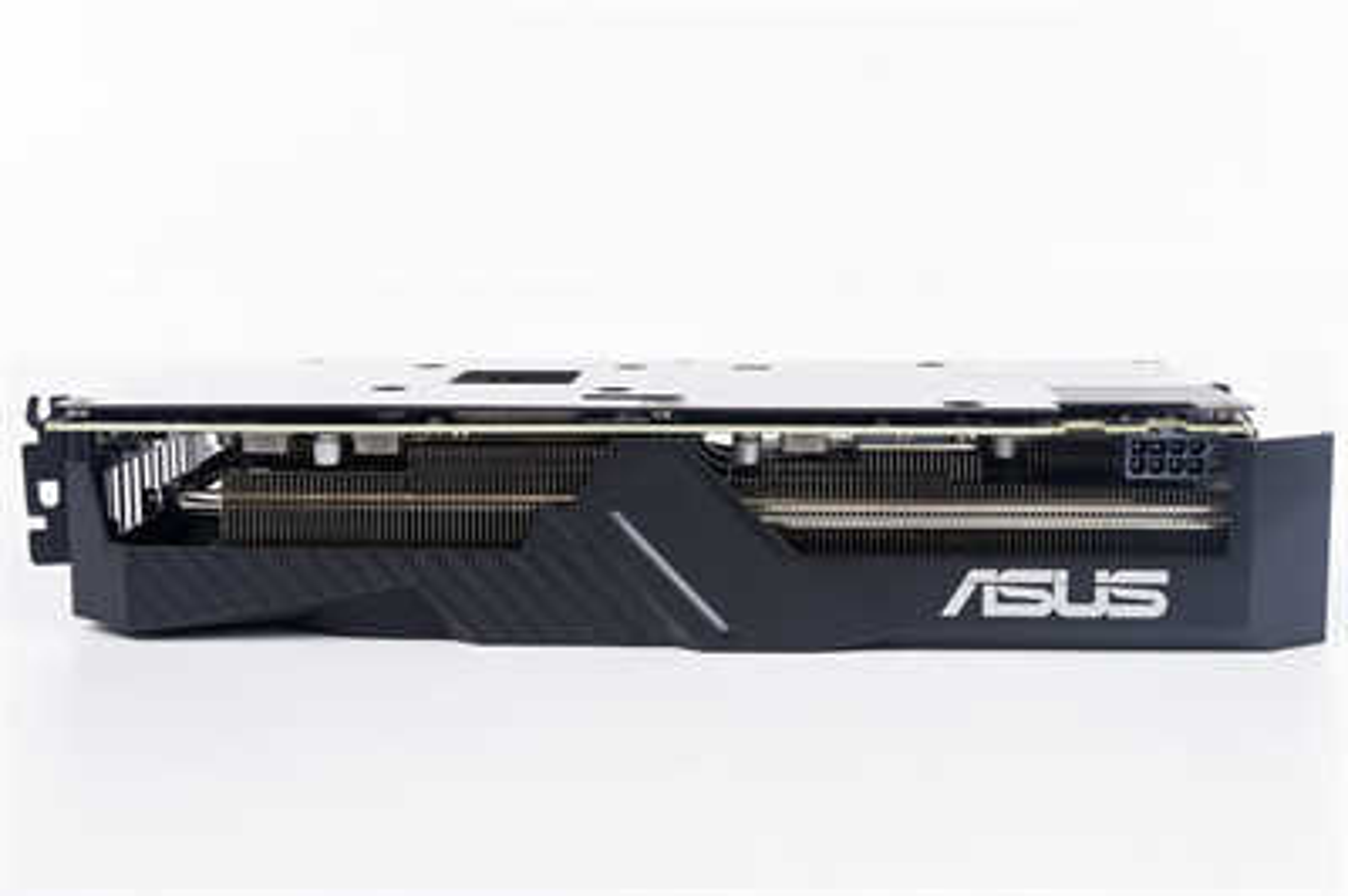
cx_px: 674
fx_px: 1684
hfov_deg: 43.6
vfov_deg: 29.8
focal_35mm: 45
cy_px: 448
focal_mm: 30
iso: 100
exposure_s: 1/125
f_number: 13
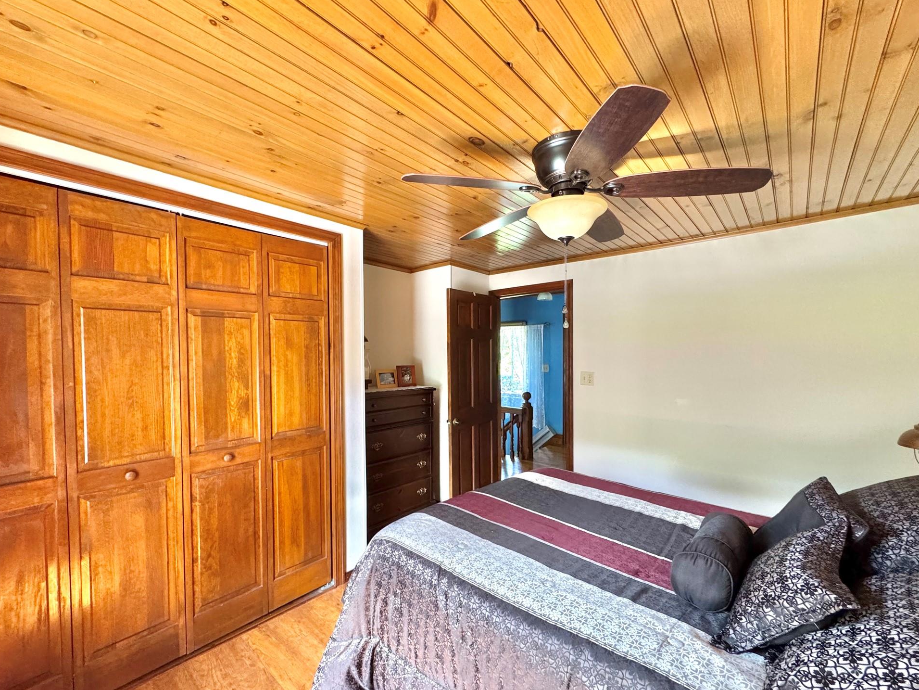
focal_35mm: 15
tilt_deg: -2.2
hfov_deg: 98.1
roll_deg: +0.5
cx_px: 447
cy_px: 360
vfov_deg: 81.7
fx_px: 398
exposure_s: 1/60
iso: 400
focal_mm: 2.22
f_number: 2.2
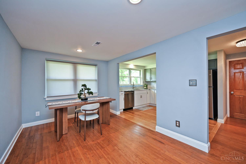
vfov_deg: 81.2
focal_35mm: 14
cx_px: 123
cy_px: 82
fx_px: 96
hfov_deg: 104.3
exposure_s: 1/60
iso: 250
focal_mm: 14
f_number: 4
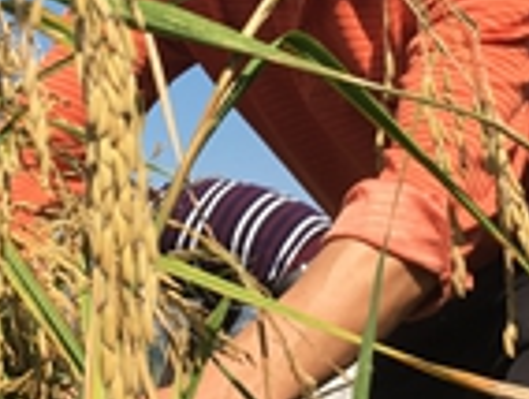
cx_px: 212
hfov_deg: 19.2
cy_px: 21
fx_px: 1561
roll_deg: +1.6
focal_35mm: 102
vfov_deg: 14.4
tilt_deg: +11.7
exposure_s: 1/1241
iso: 25
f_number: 2.2
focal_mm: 4.15
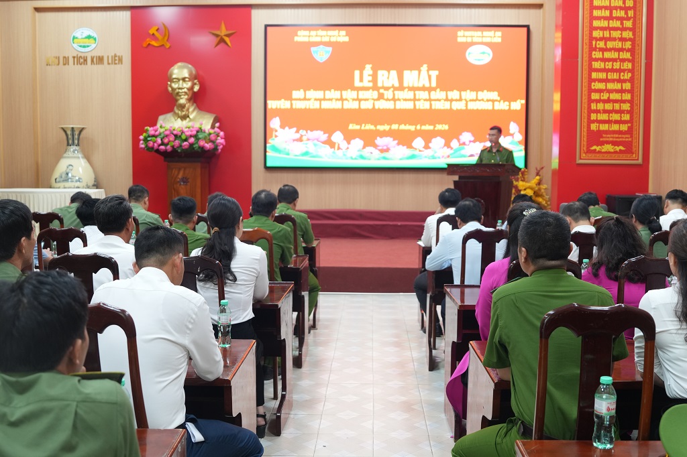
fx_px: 687
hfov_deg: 53.1
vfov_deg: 36.8
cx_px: 344
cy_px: 228
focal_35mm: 36
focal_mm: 24
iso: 640
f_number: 2.8
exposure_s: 1/40
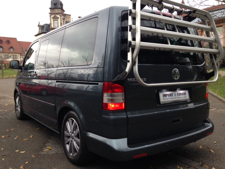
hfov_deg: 55.4
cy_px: 84
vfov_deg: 42.9
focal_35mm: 33
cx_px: 112
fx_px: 214
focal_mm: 4.12
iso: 80
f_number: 2.4
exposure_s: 1/20
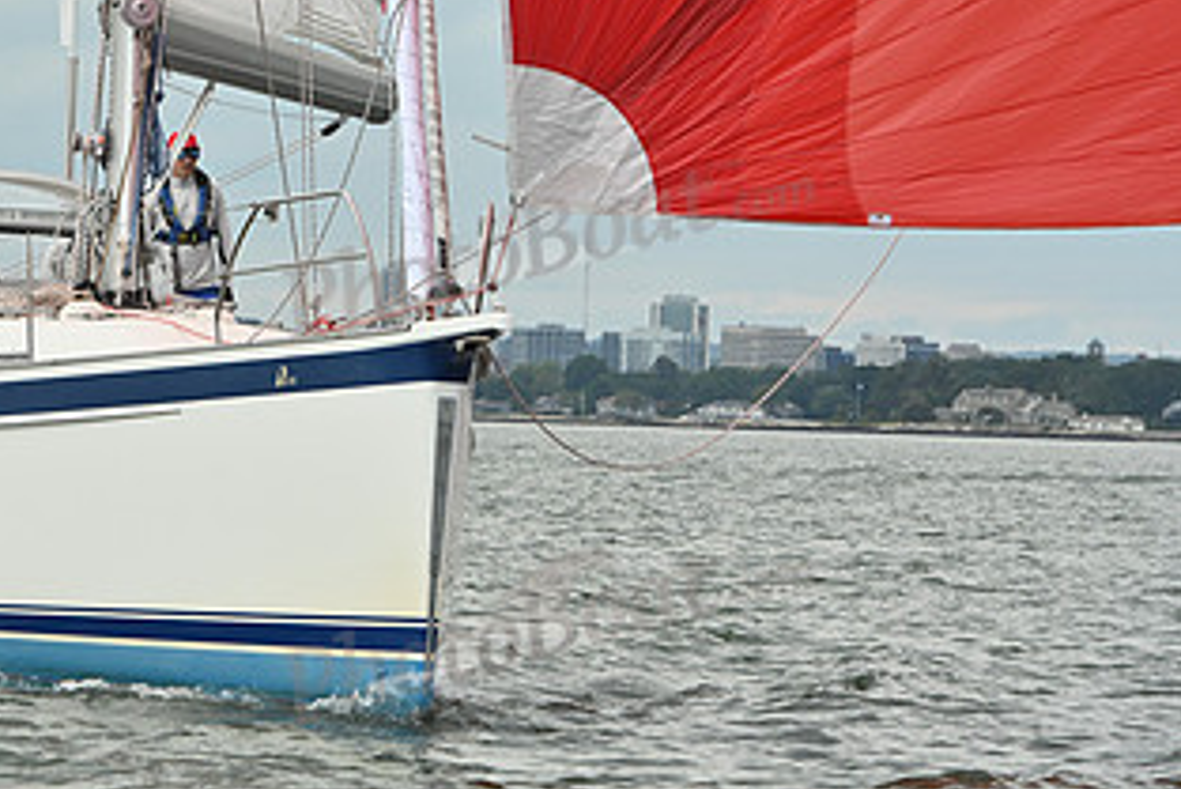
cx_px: 91
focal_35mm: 250
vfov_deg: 5.5
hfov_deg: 8.2
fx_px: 8205
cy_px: 100
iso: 320
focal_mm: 135
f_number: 7.1
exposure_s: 1/1250
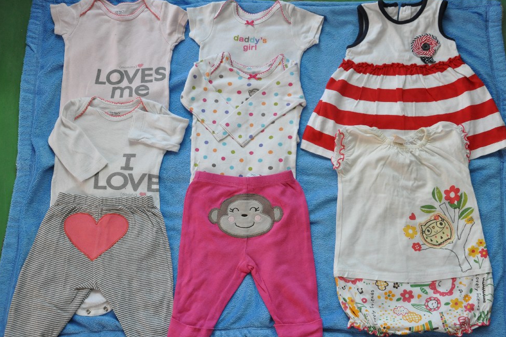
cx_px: 255
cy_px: 170
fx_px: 646
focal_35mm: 46
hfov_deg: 42.7
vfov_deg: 29.2
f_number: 7.1
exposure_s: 1/50
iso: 1000
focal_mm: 30
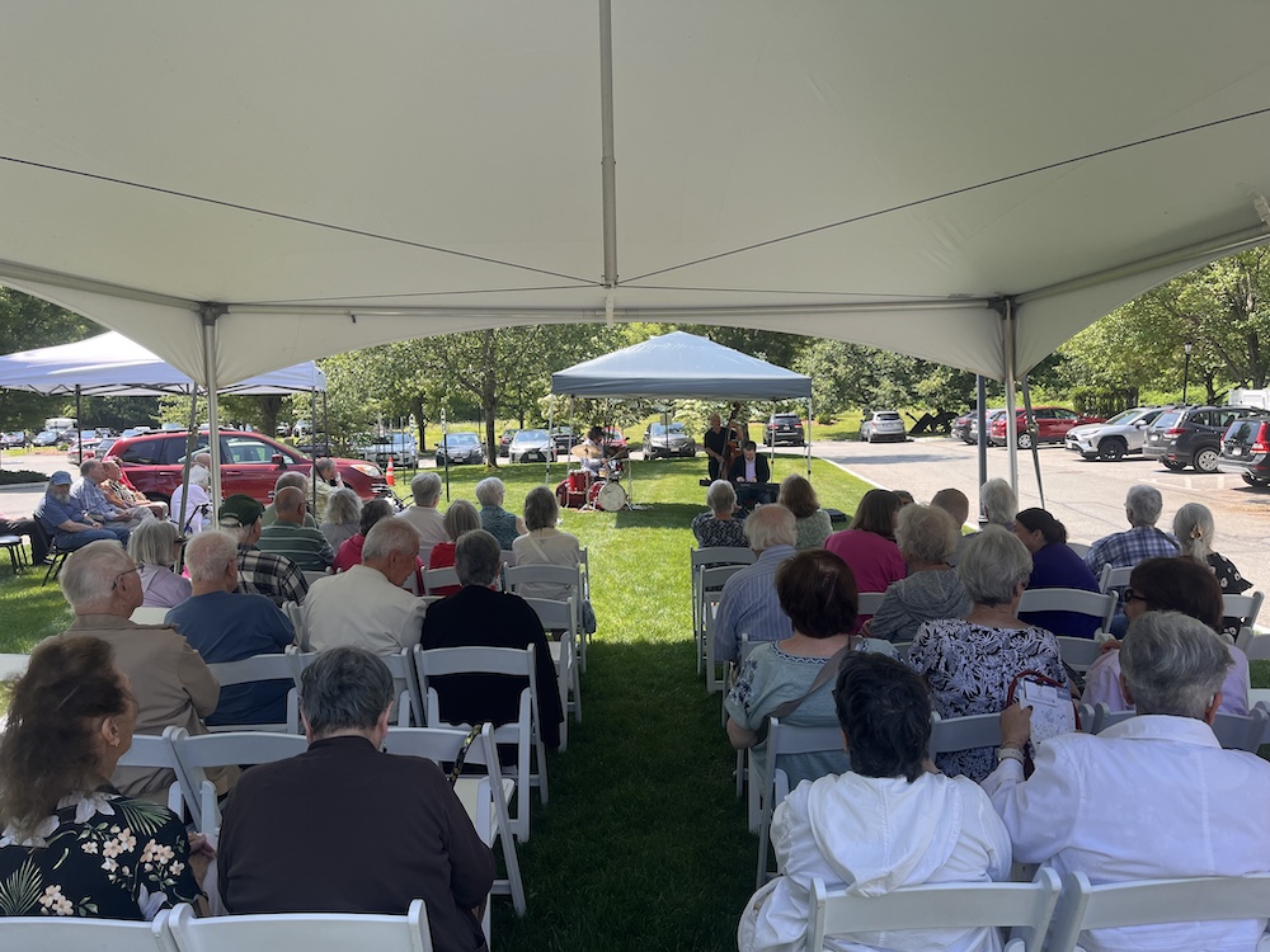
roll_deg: +2.4
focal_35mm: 26
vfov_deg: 53.1
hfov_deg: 67.3
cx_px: 635
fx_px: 954
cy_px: 476
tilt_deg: -4.8
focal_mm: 5.1
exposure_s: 1/959
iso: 50
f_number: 1.6
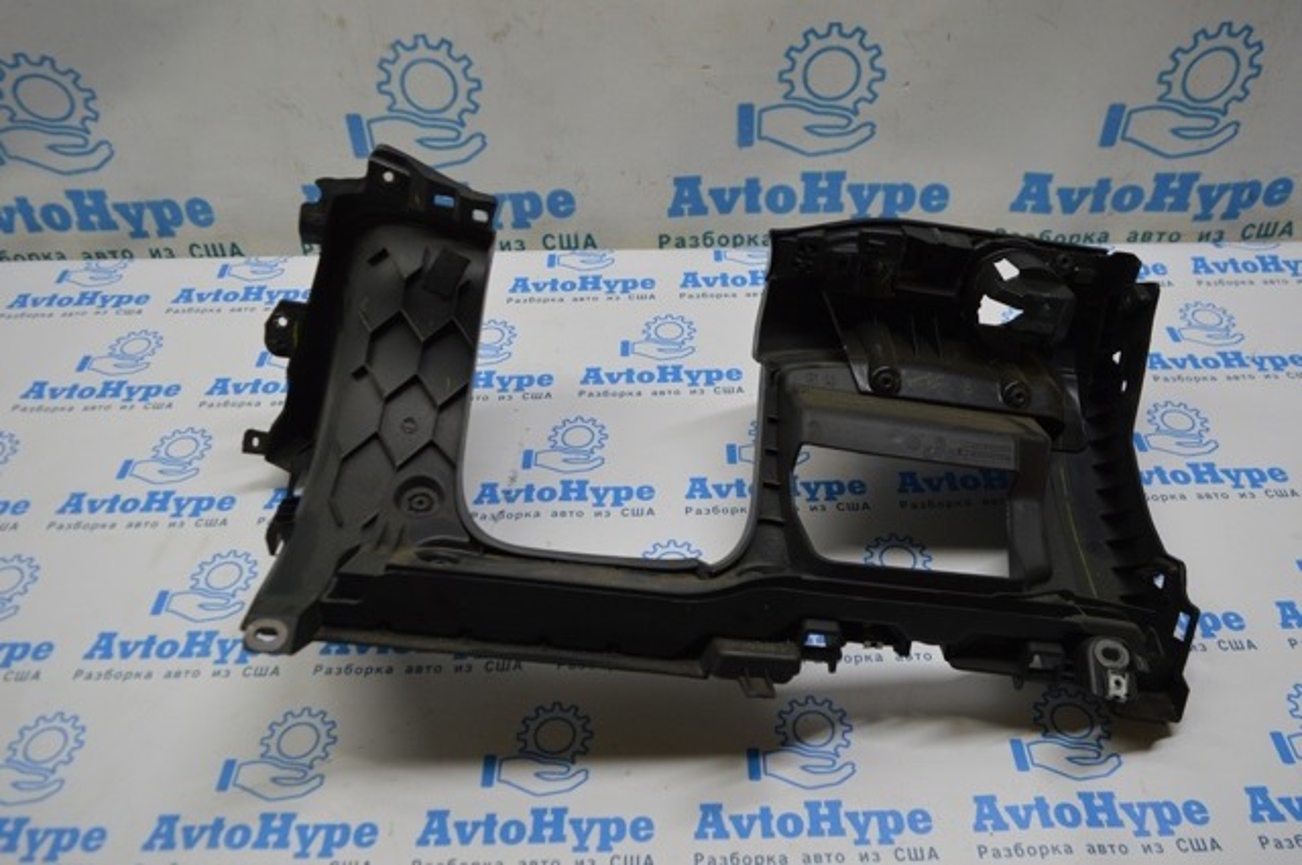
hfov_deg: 62.0
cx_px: 651
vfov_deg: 43.5
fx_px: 1084
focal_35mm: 30
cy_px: 432
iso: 400
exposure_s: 1/100
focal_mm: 20
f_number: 5
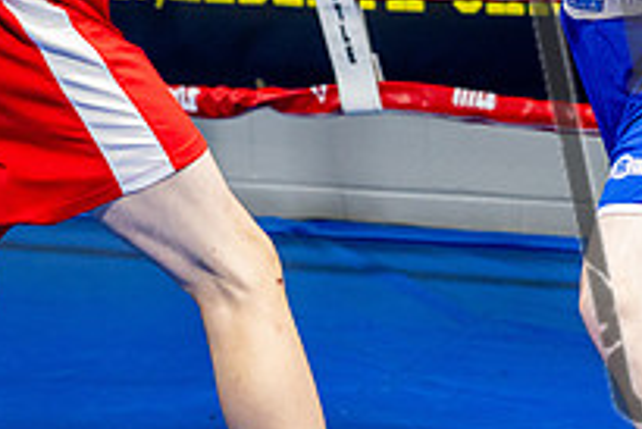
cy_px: -102
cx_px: 514
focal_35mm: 164
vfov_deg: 8.3
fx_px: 2927
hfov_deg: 12.5
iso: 4000
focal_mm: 58
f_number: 2
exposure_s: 1/1000
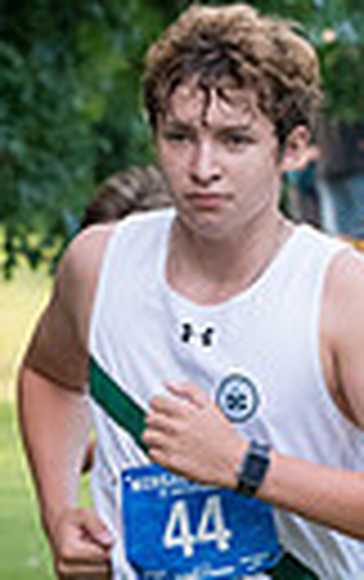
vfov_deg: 3.8
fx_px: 8606
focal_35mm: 544
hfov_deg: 2.4
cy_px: 751
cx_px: 231
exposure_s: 1/1600
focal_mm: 102
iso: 3200
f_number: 5
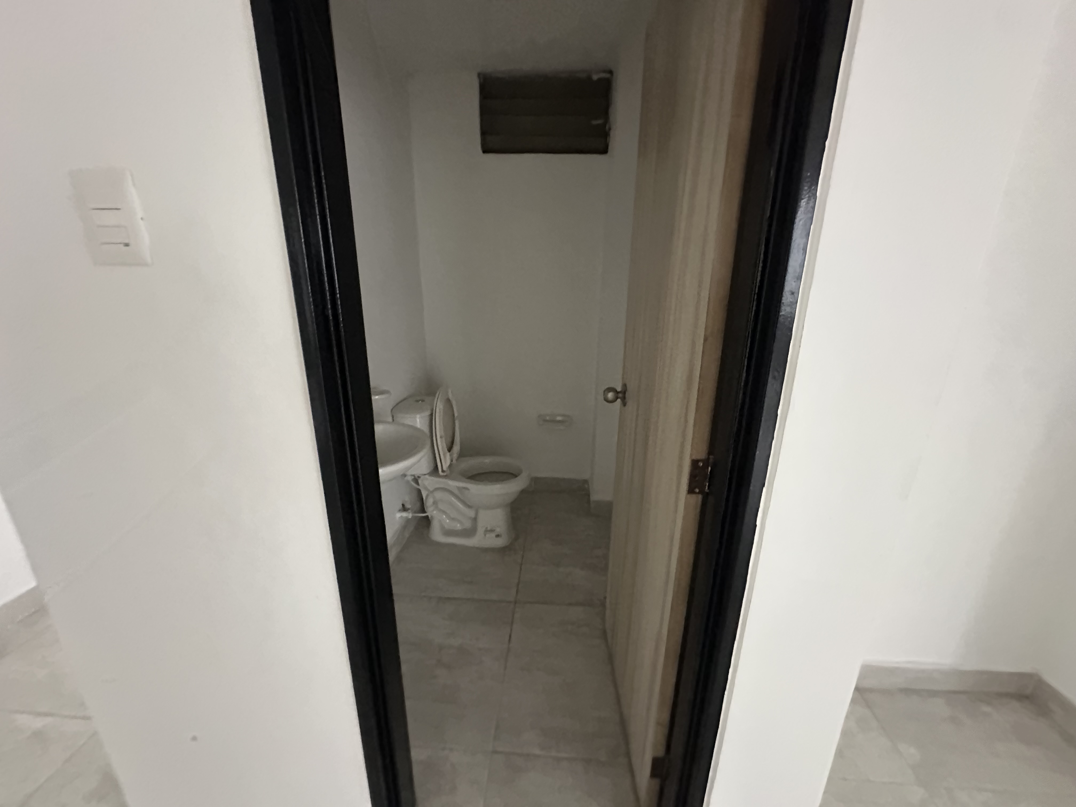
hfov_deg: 102.1
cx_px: 538
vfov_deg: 85.7
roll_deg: -1.4
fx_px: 435
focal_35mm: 14
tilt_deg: -17.8
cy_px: 404
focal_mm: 2.22
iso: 1250
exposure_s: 1/41
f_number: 2.2
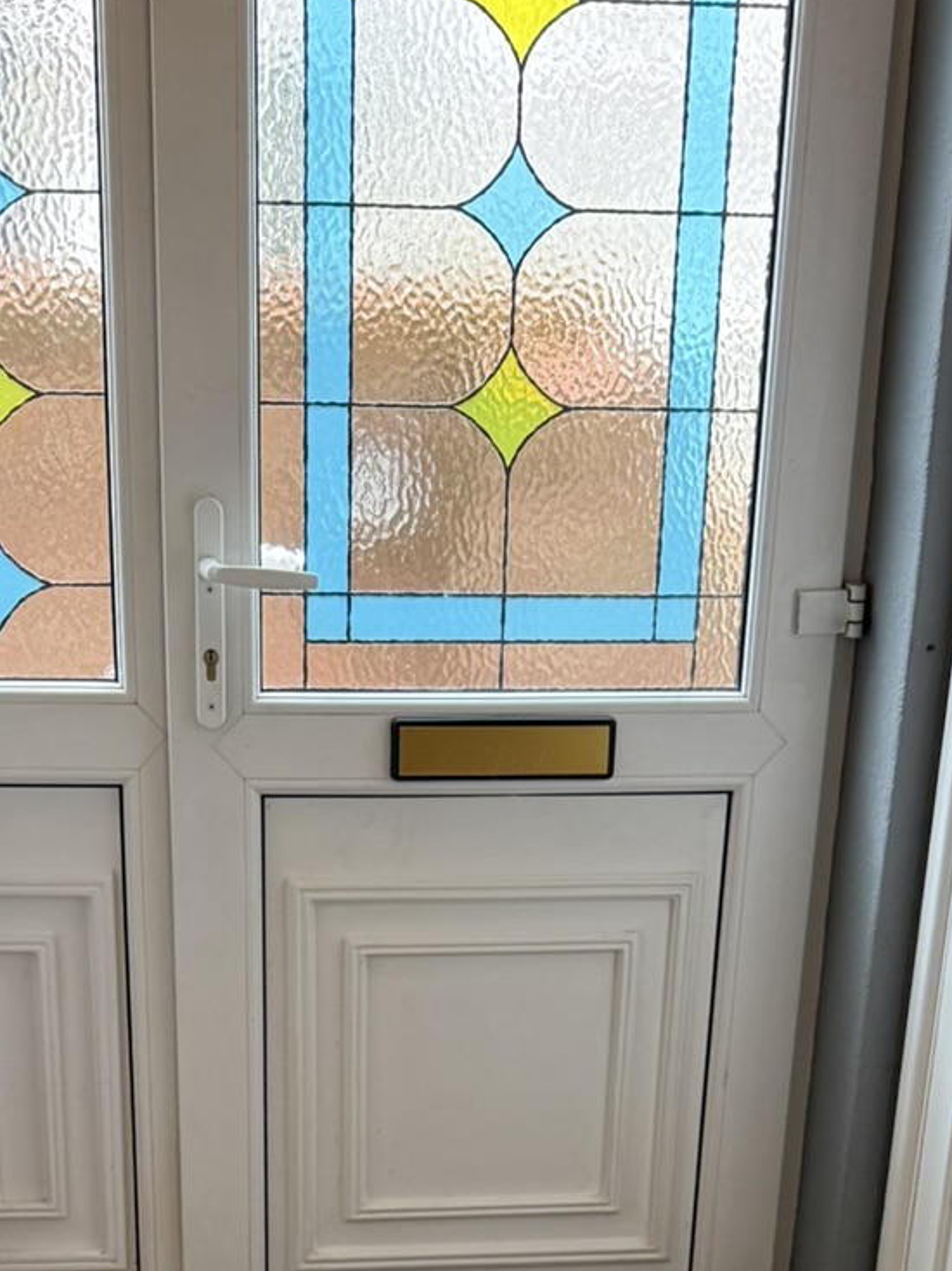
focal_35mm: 67
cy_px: 1512
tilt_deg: -27.1
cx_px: 415
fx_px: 2458
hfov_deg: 21.9
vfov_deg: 26.0
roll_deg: -2.8
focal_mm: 6.76
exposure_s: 1/100
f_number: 1.78
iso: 200
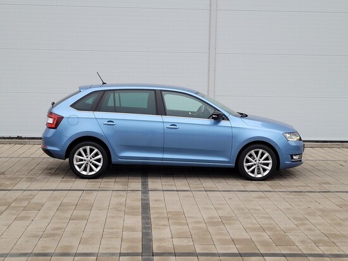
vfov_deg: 53.1
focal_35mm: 26
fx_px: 261
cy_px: 130
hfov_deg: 67.3
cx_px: 174
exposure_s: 1/100
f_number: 1.8
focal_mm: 5.4
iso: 64
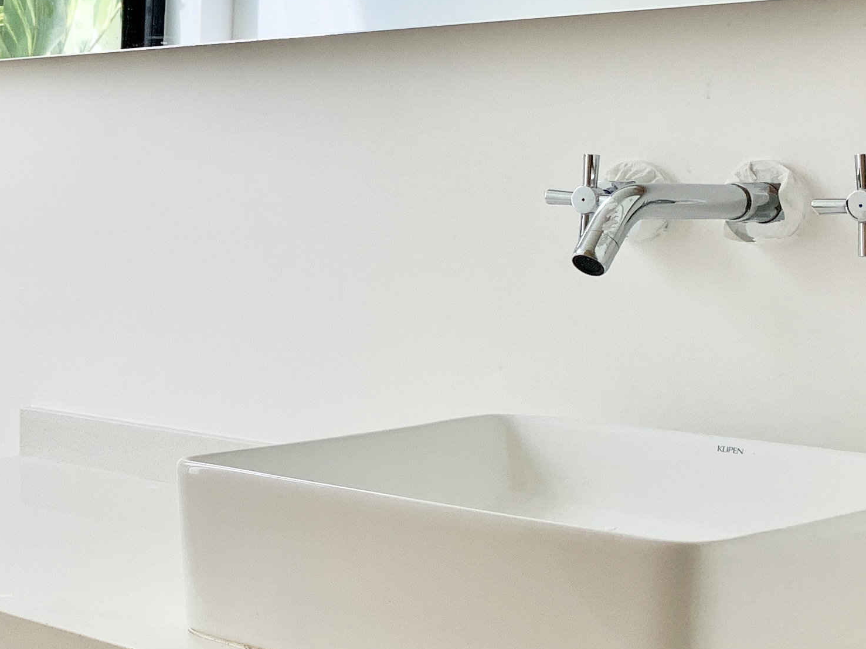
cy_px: 216
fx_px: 1776
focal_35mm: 71
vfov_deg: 20.6
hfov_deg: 25.7
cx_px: -42
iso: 25
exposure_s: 1/314
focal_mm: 4.25
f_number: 1.8
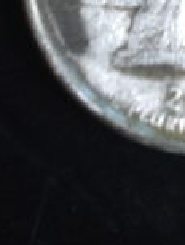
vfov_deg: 13.9
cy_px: -83
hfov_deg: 10.8
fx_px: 966
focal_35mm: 136
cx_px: 207
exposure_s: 1/20
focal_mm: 4.28
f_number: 2.4
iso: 250
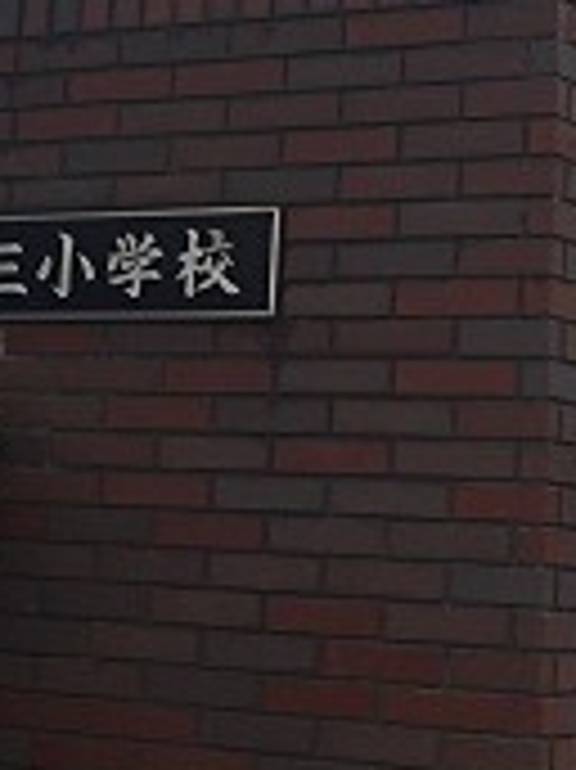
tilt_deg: +4.8
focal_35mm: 111
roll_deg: -3.9
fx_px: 2466
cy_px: 245
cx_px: 68
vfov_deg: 17.7
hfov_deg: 13.2
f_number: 2.2
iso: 32
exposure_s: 1/122
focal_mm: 4.15
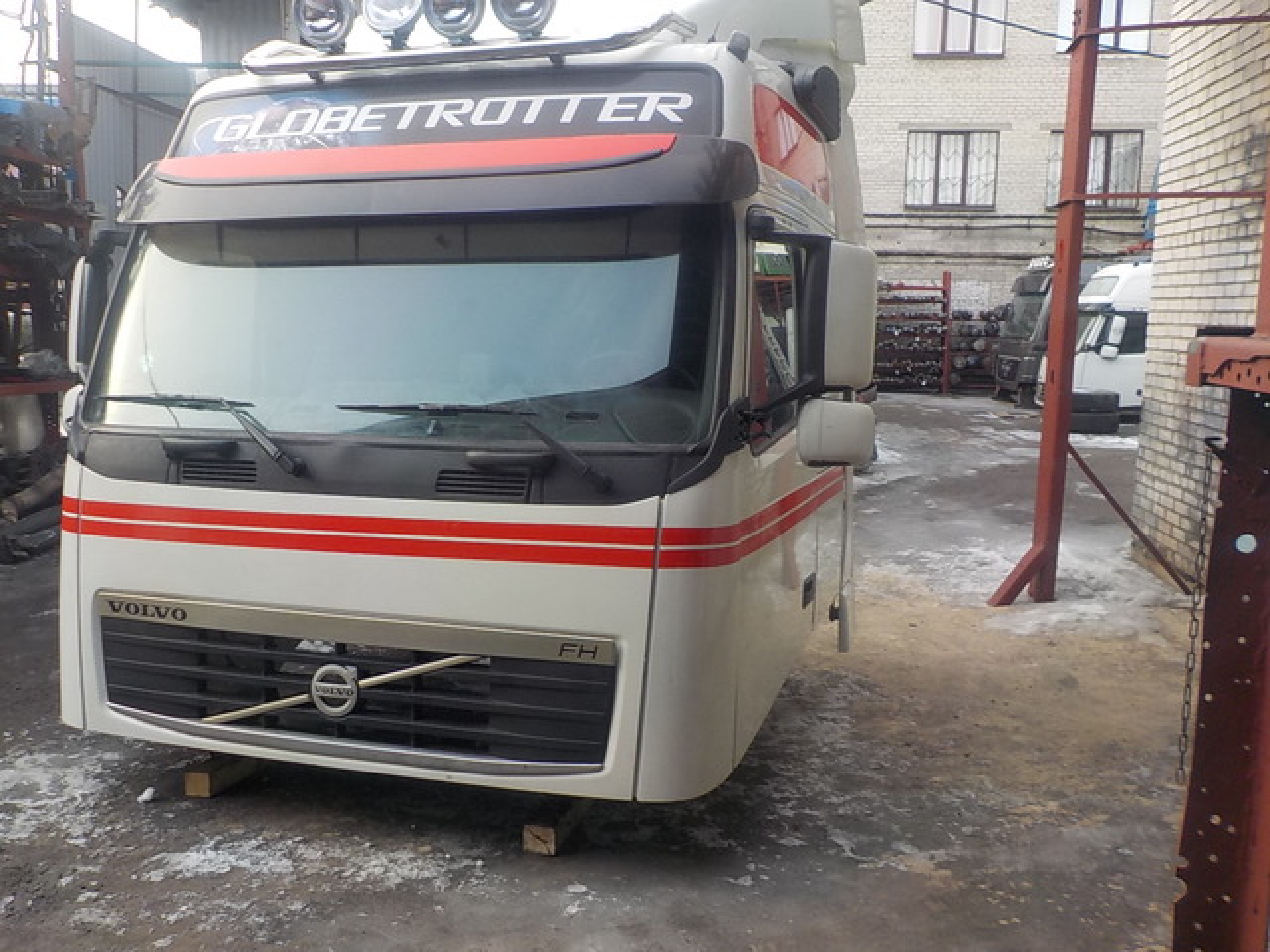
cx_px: 635
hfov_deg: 60.0
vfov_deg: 46.8
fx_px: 1101
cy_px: 476
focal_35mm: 30
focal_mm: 4.1
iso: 125
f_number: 3.3
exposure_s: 1/100
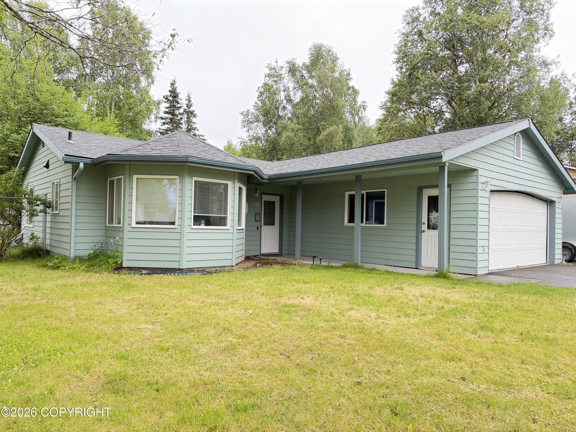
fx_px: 399
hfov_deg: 71.6
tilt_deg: +0.9
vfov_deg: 56.8
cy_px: 216
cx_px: 288
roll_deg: -1.2
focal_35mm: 24
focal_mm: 6.76
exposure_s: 1/170
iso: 80
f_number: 1.78
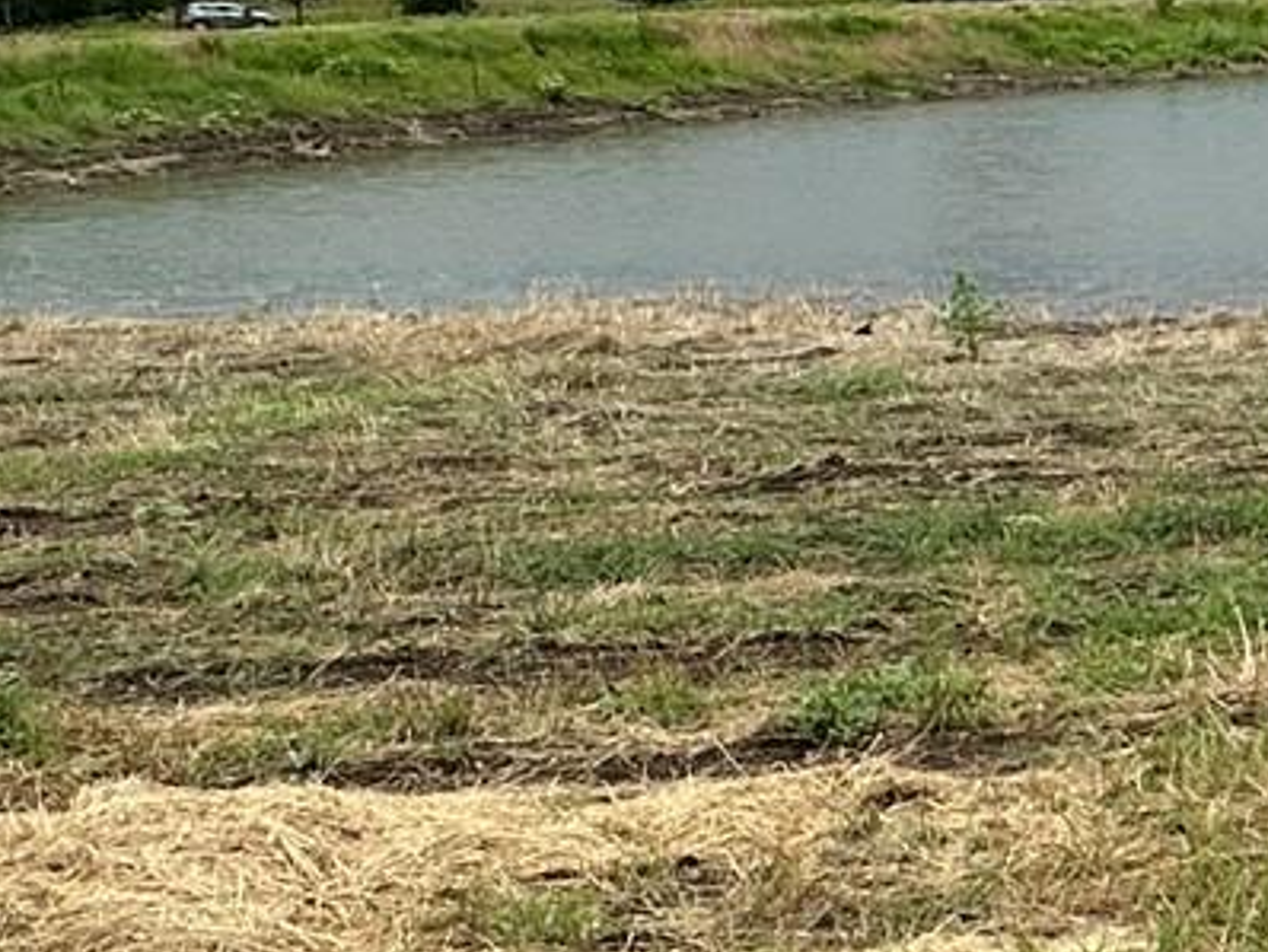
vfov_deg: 20.2
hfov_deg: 21.5
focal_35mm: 72
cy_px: 146
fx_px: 2639
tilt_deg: -3.9
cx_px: 2023
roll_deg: -0.1
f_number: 2.2
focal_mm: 2.22
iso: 50
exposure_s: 1/2817
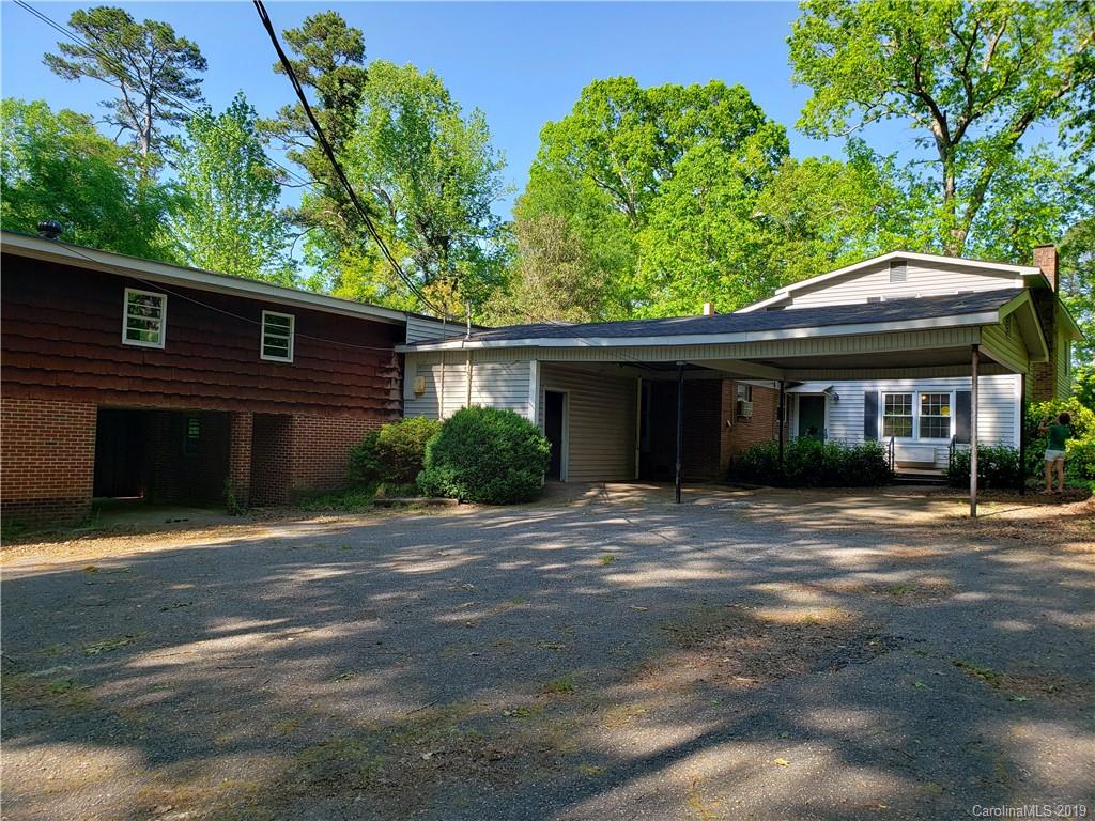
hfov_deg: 67.3
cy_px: 410
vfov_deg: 53.1
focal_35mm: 26
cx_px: 548
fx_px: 822
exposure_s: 1/467
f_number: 2.4
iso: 50
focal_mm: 4.3
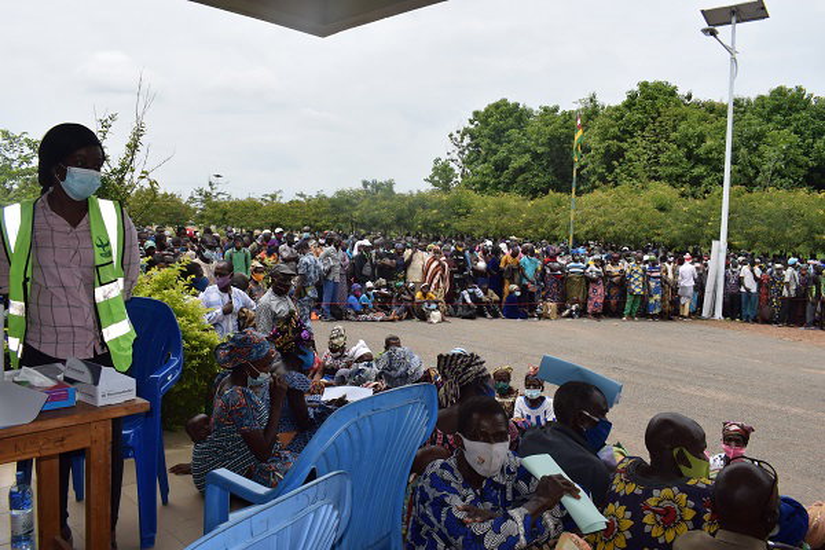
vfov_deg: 47.9
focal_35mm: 27
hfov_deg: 67.4
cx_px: 412
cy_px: 275
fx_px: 619
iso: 100
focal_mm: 18
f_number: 10
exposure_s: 1/200
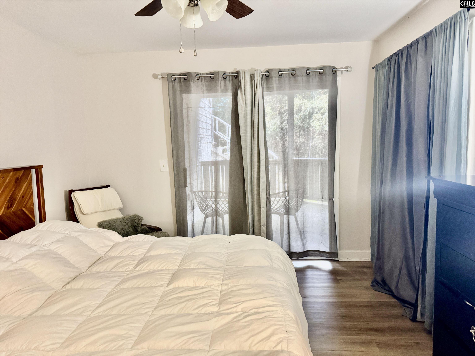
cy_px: 178
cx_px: 238
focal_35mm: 24
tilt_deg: -6.4
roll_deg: +0.9
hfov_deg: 71.6
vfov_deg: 56.8
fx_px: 329
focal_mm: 6.76
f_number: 1.78
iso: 800
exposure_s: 1/40
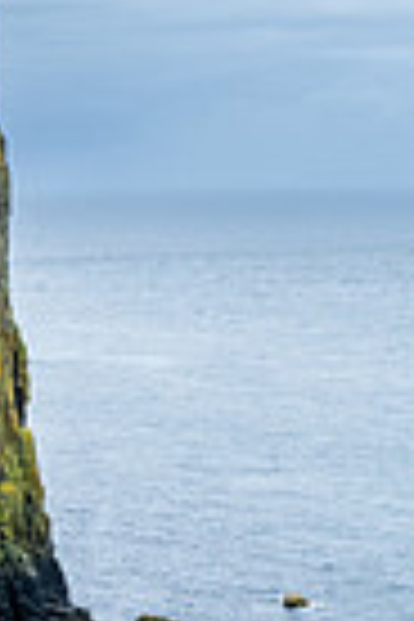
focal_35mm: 114
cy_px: 446
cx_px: -248
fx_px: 1966
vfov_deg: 17.9
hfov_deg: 11.4
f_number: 22
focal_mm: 35
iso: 1250
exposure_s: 1/60
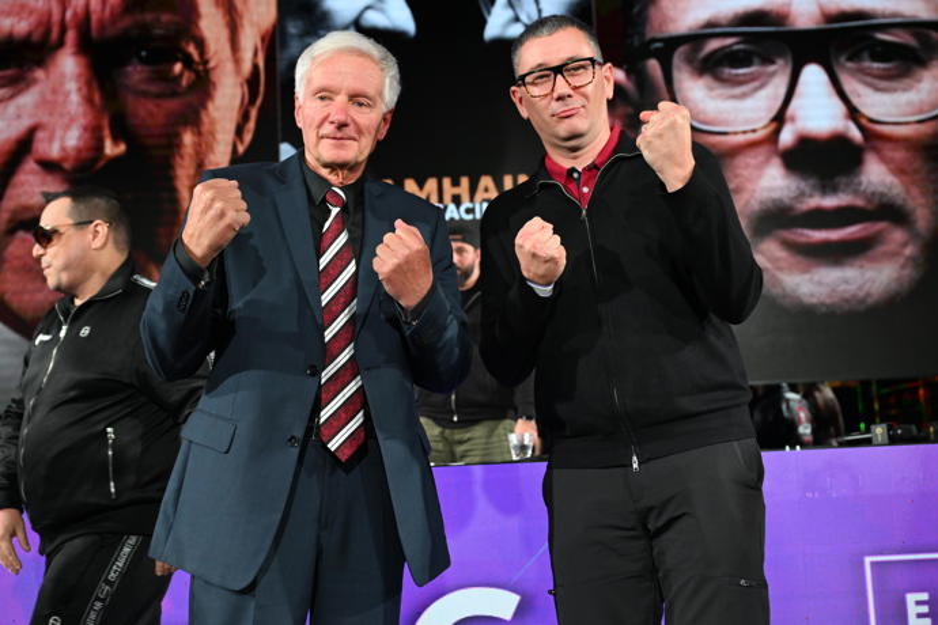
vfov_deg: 31.2
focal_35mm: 43
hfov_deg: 45.4
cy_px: 312
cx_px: 469
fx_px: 1120
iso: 2500
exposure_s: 1/250
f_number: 4.5
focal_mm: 43
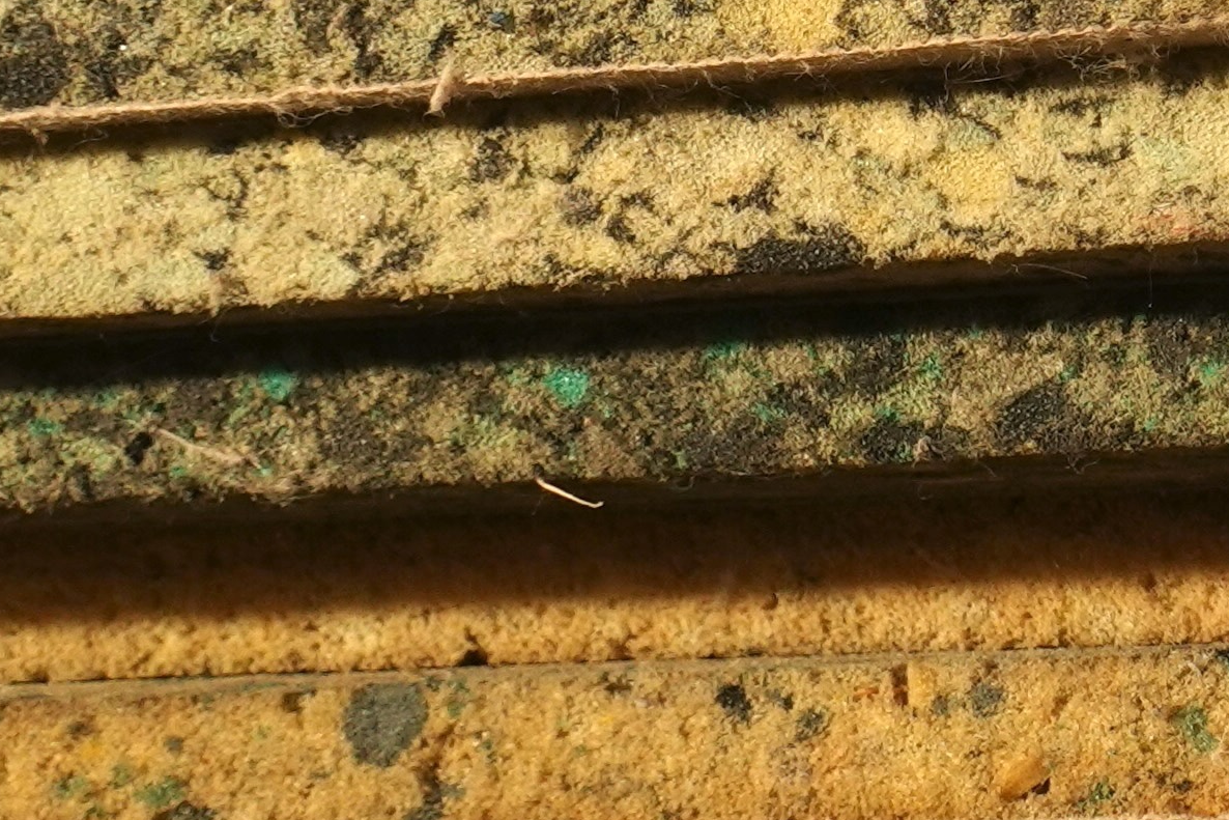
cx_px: 2537
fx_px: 4882
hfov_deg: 12.5
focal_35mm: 143
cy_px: -286
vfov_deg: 9.4
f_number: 4
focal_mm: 11.45
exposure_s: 1/250
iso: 100
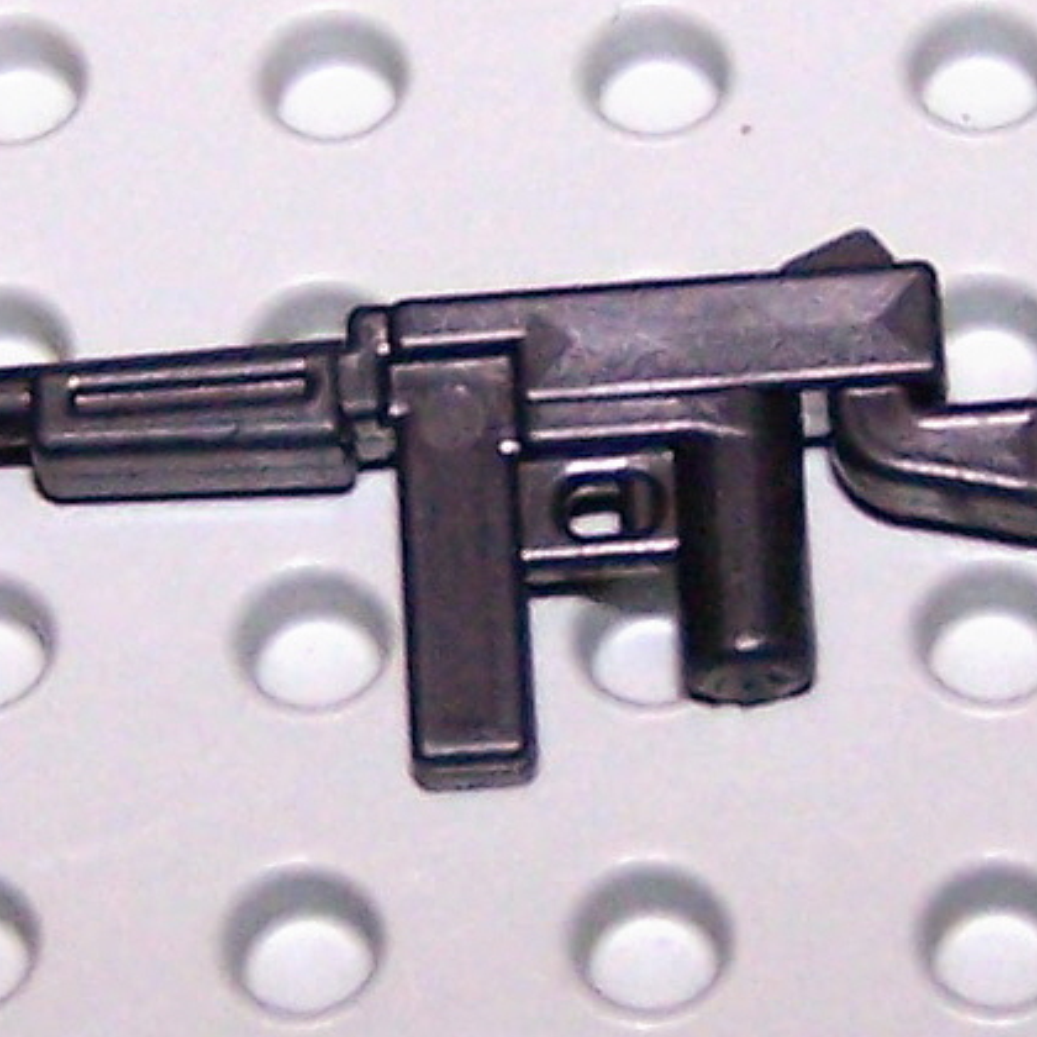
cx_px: 490
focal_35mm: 46
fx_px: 1559
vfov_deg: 36.8
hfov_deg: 36.8
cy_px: 522
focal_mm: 6.3
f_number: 2.8
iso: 140
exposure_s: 1/60
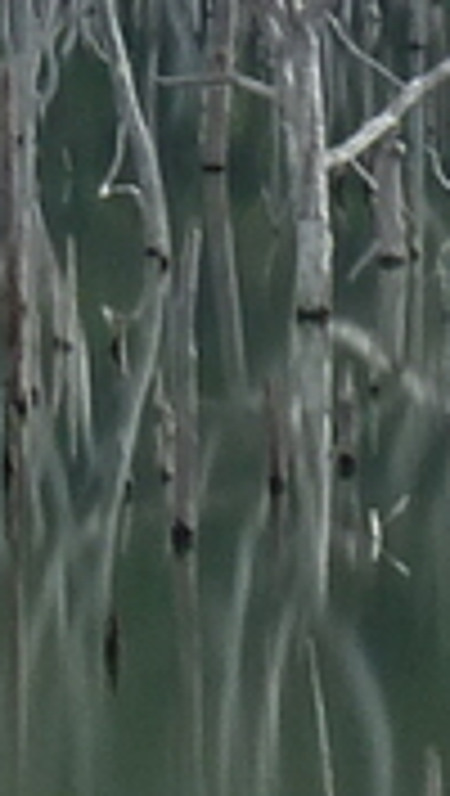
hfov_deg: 1.6
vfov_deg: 2.8
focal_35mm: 767
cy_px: -616
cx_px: -1634
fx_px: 16216
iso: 80
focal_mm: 12.8
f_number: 4.2
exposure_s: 1/320
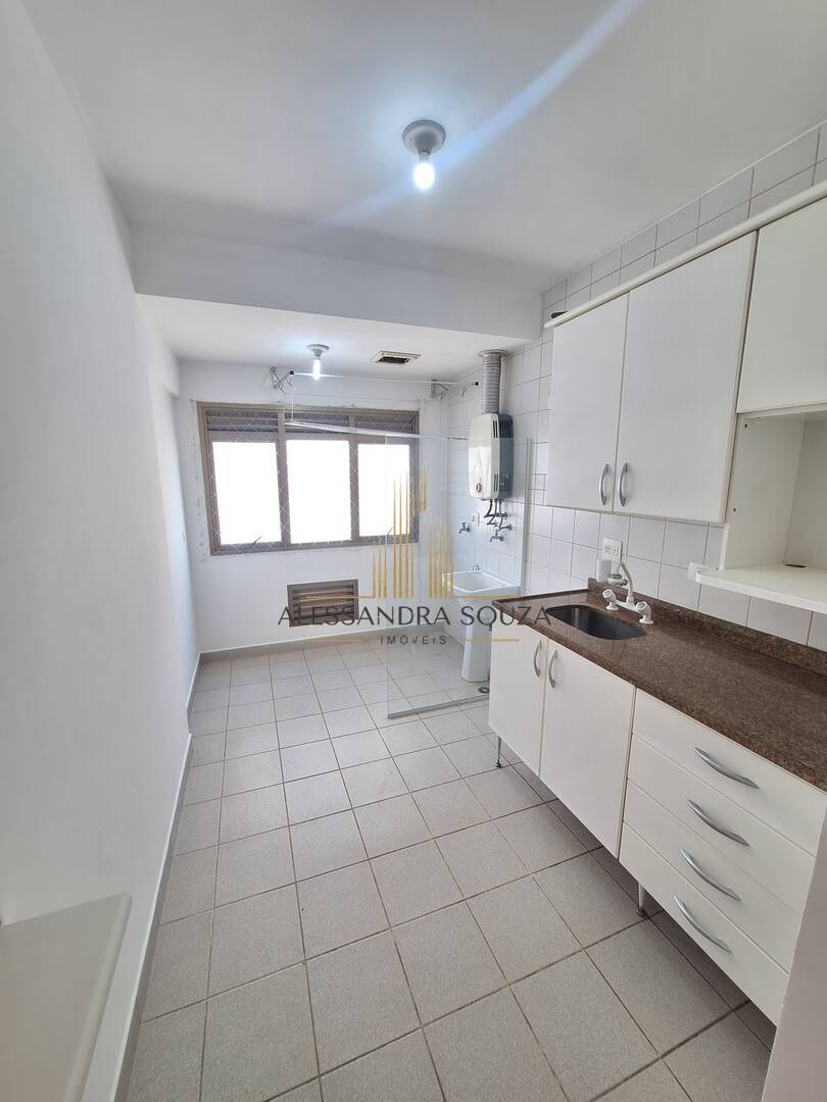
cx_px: 414
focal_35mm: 13
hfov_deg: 89.9
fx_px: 414
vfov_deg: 106.2
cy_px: 551
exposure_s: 1/60
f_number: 2.2
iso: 40
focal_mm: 1.74
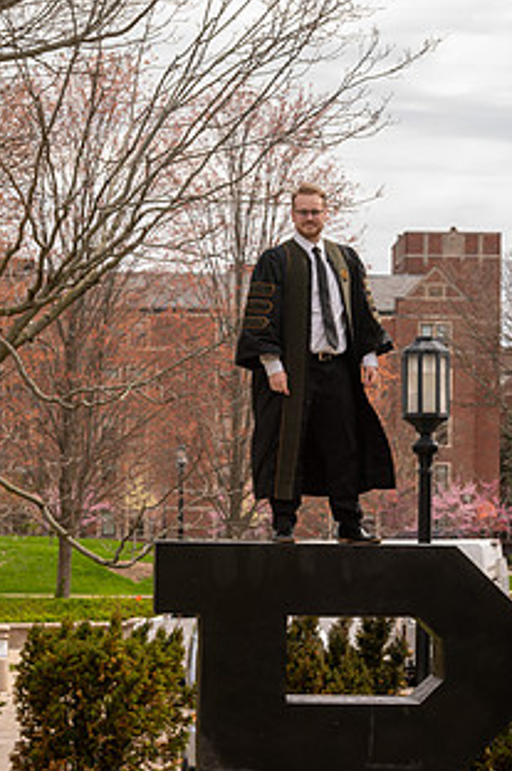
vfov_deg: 14.0
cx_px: 293
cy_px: 403
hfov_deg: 9.3
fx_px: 3146
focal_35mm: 147
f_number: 9
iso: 125
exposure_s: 1/60
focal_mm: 102
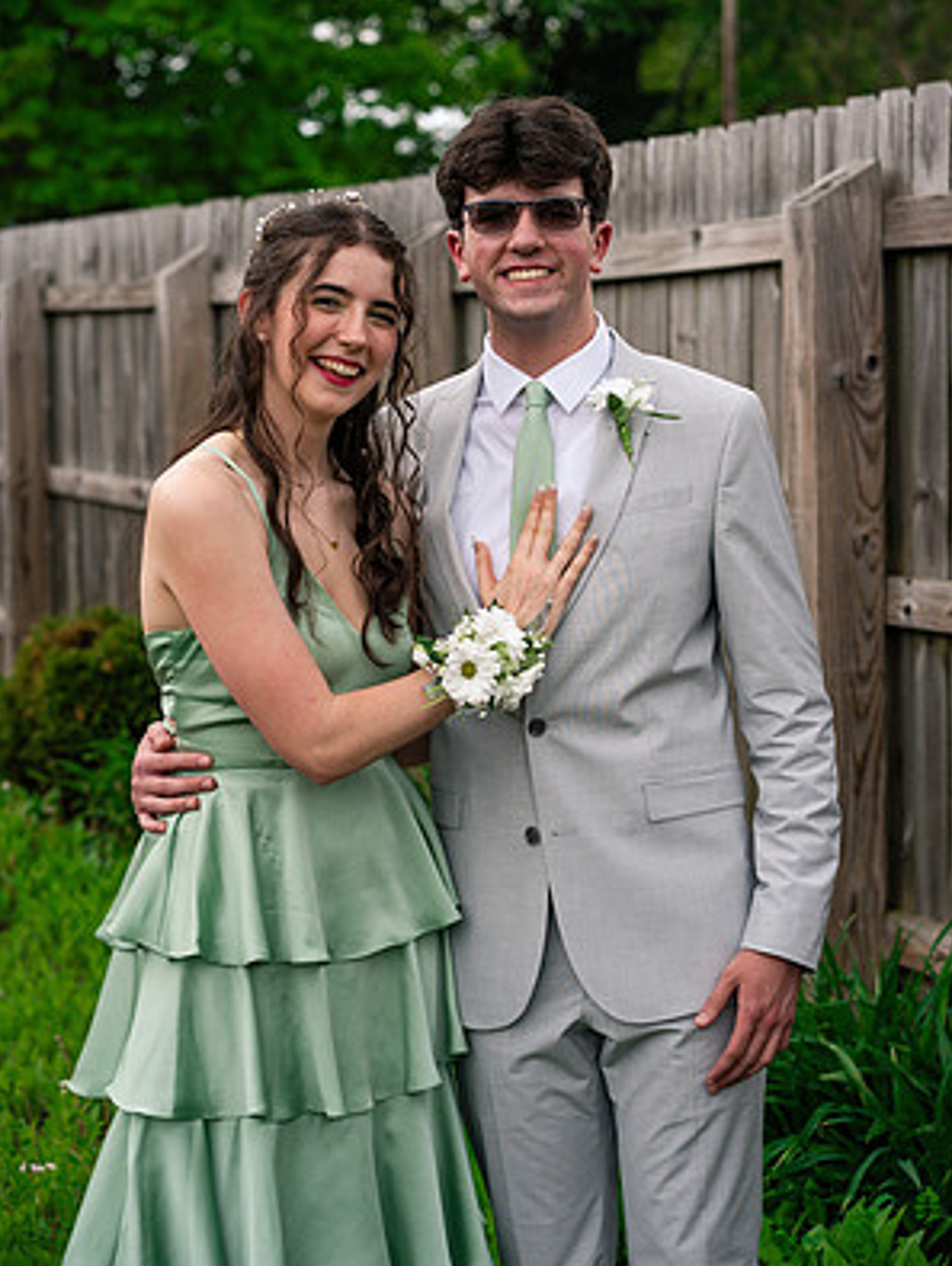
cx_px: 478
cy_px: 583
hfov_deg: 15.9
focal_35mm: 93
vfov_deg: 21.1
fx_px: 3405
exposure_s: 1/640
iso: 400
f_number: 5
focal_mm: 85
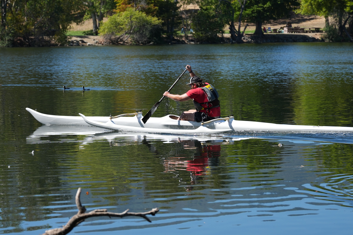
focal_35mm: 150
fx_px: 1471
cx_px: 176
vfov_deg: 9.1
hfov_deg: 13.7
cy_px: 118
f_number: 4.5
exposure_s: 1/1000
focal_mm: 100
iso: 200
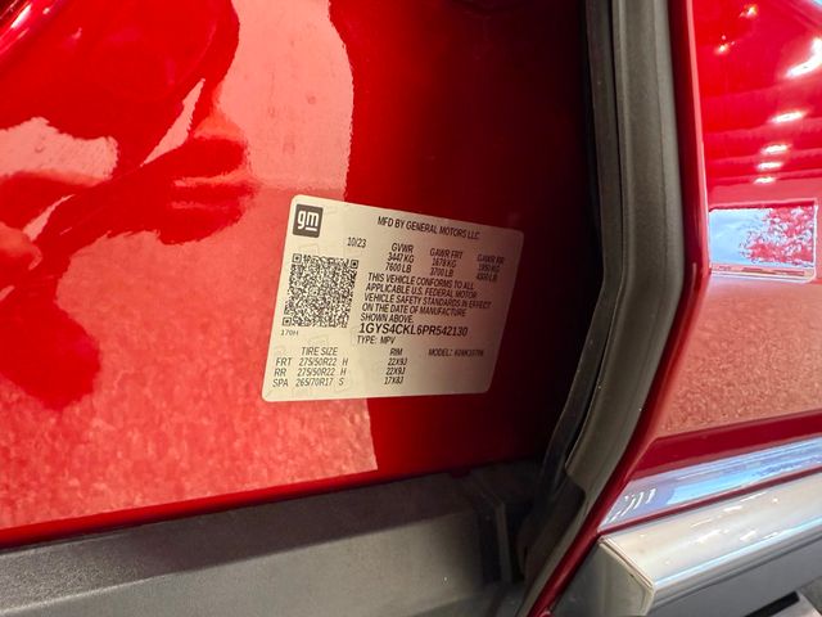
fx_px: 570
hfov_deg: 71.6
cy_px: 308
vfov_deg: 56.8
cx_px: 411
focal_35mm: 24
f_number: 2.2
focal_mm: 2.22
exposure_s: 1/60
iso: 400
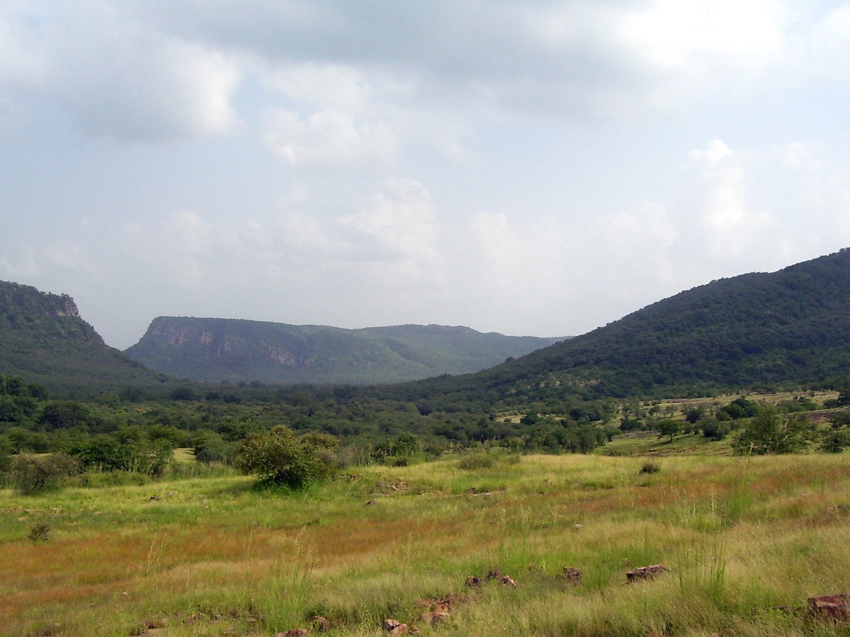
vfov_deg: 33.5
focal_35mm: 43
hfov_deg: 43.8
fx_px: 1056
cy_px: 392
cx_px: 369
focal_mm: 5.6
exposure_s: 1/750
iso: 80
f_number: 4.8
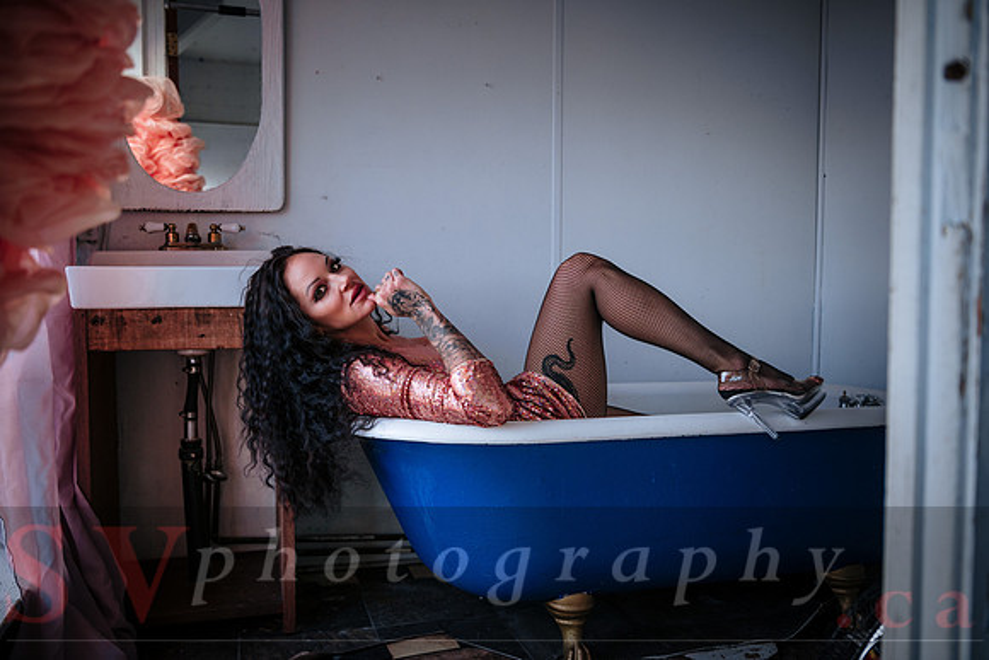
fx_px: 898
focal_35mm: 33
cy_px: 329
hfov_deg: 57.7
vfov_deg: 40.4
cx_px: 510
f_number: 3.2
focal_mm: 31
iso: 64
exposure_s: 1/250
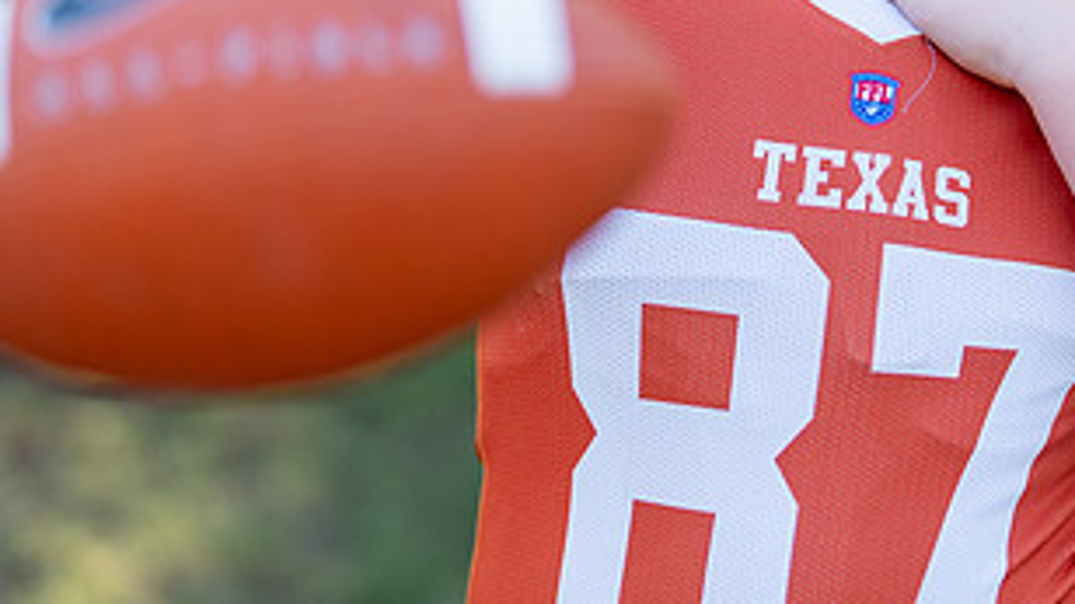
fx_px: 3220
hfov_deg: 18.7
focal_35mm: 113
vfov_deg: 10.6
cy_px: 21
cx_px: 901
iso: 100
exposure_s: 1/1250
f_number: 1.2
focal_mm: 50
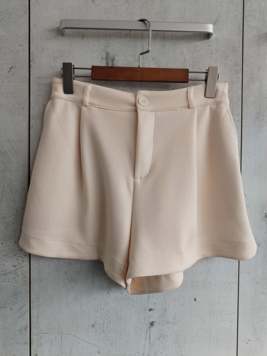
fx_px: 298
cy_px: 178
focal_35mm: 29
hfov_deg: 48.2
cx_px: 134
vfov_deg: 61.7
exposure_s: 1/114
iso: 100
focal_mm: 4.75
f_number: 1.8
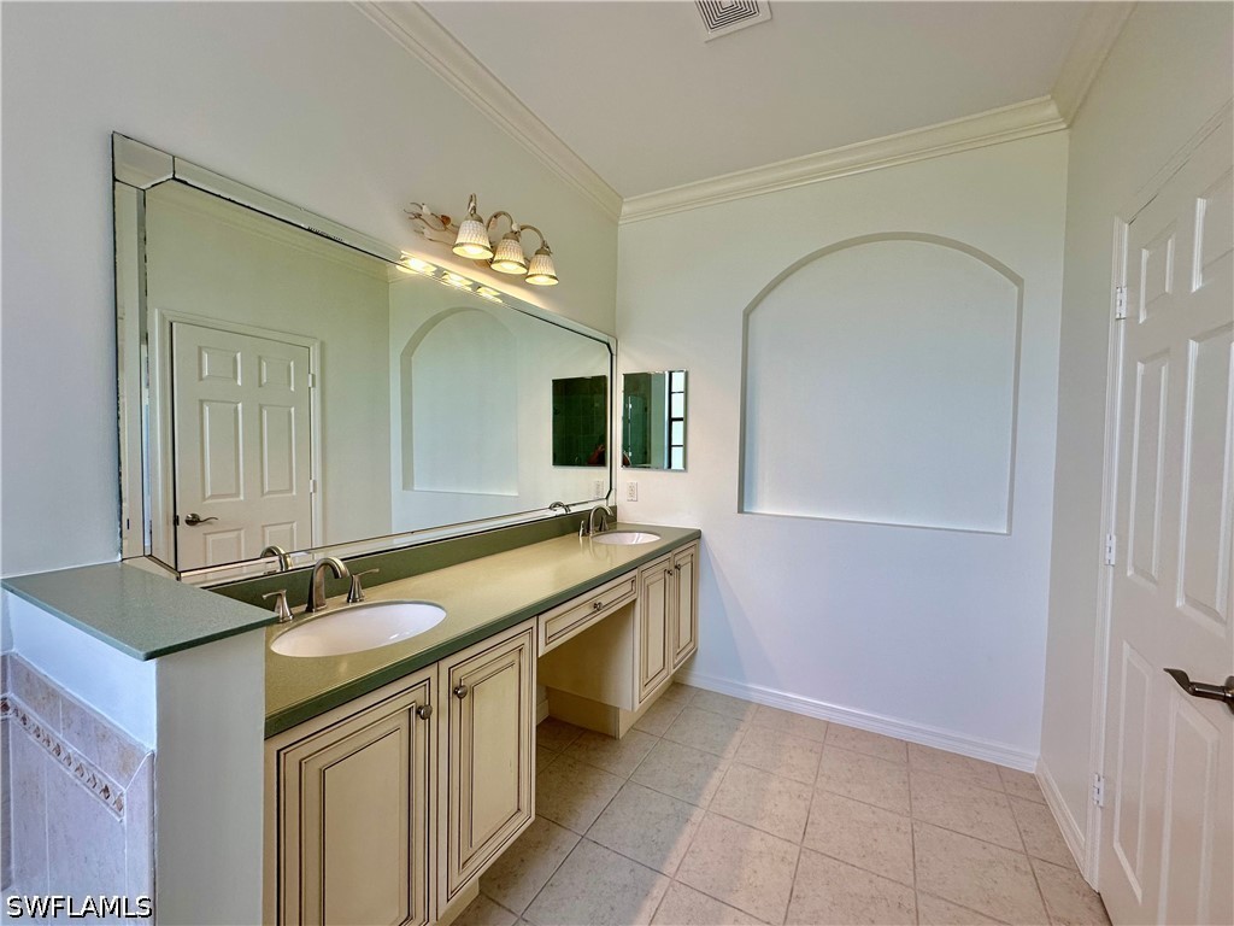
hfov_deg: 102.1
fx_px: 499
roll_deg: -0.9
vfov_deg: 85.7
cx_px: 617
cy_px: 463
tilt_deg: -2.3
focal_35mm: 14
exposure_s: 1/120
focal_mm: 2.22
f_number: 2.2
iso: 80
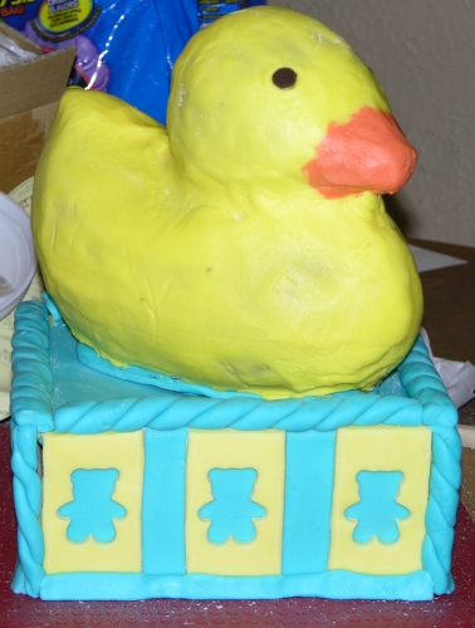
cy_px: 314
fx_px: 2002
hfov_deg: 13.5
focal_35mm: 110
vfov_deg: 17.8
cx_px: 238
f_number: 3.7
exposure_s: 1/120
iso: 50
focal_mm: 27.3
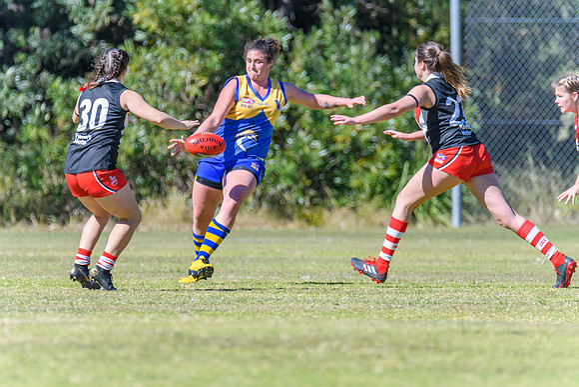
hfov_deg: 2.3
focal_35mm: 900
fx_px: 14478
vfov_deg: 1.5
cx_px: 290
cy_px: 194
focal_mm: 600
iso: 800
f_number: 8
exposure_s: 1/1600
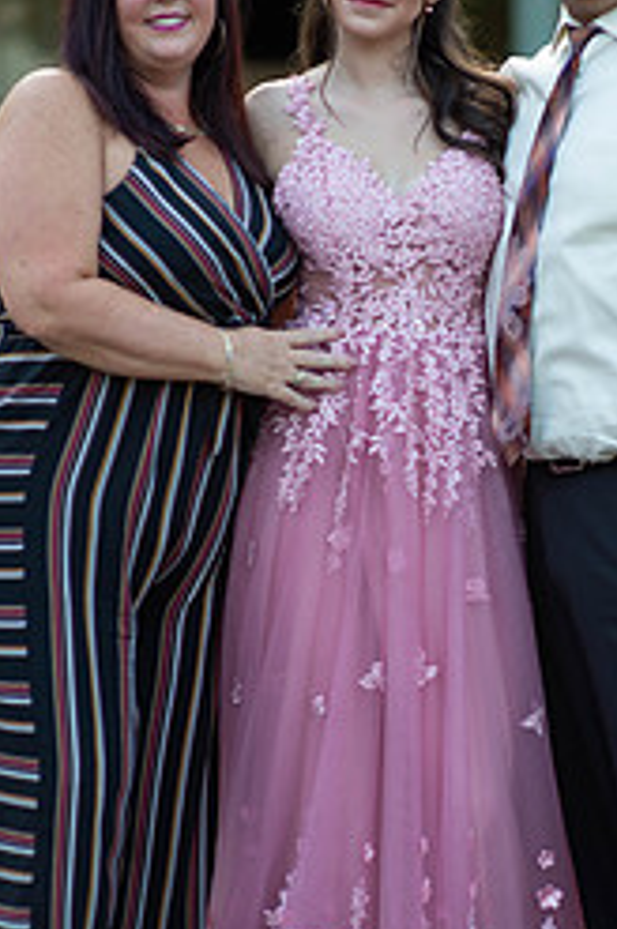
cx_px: 427
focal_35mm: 155
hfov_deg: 8.8
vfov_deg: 13.3
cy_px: 440
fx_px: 3996
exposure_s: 1/800
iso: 250
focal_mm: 85
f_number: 2
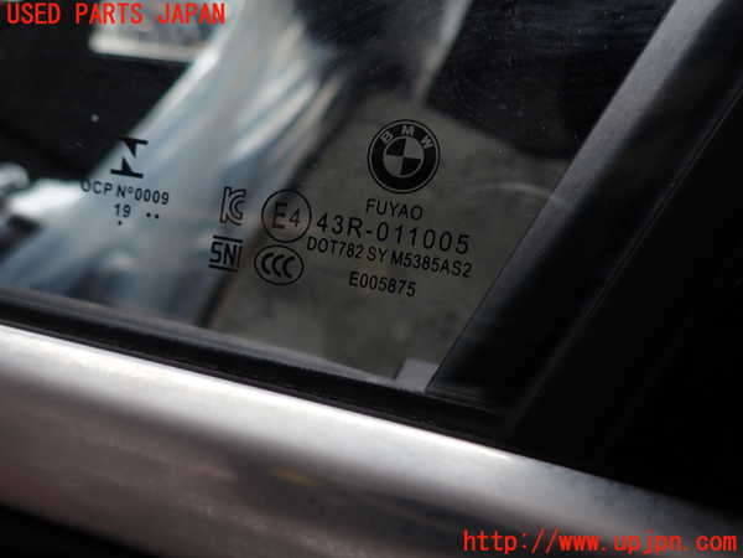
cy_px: 279
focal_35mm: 25
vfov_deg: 54.9
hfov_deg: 69.4
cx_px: 372
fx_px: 537
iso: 100
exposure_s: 1/100
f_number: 2
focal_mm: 4.5
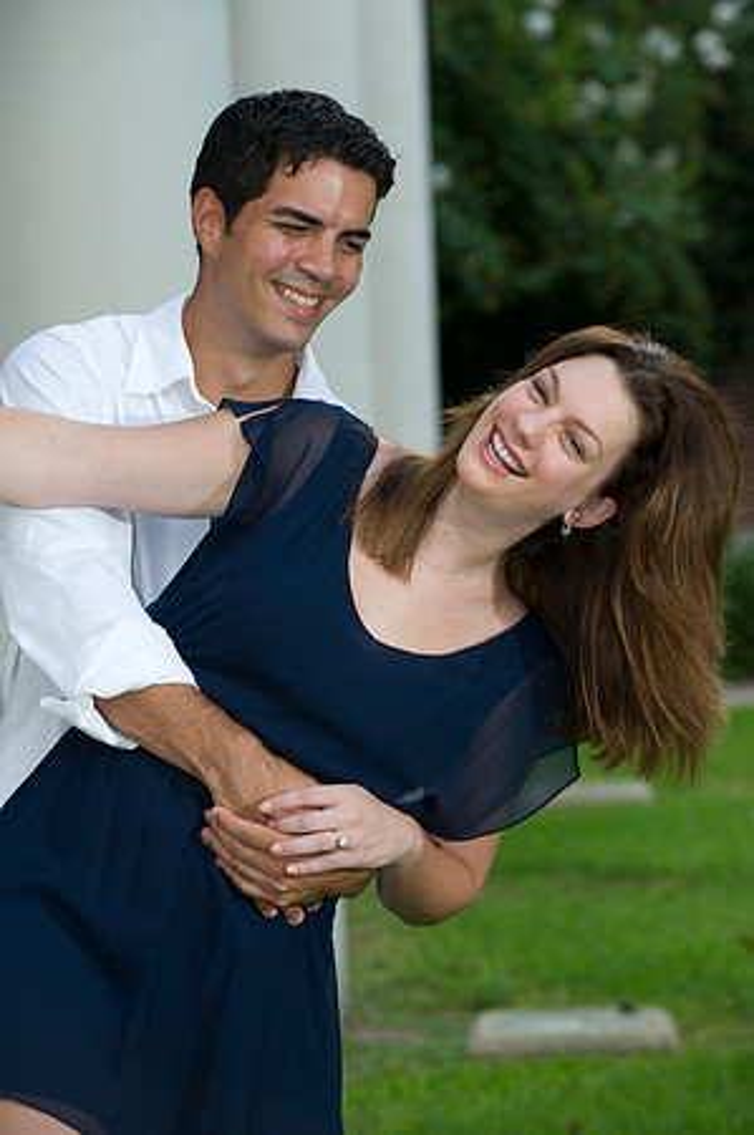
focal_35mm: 140
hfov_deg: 9.8
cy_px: 568
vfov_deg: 14.7
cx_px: 377
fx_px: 4408
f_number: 5
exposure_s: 1/160
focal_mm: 140
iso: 250
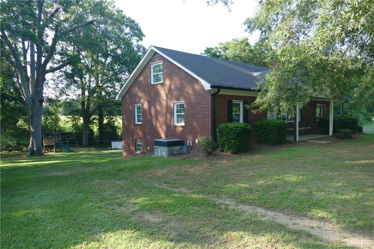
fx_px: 260
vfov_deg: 51.3
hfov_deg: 71.5
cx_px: 187
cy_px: 124
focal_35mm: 25
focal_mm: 9.12
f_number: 2.8
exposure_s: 1/250
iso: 125
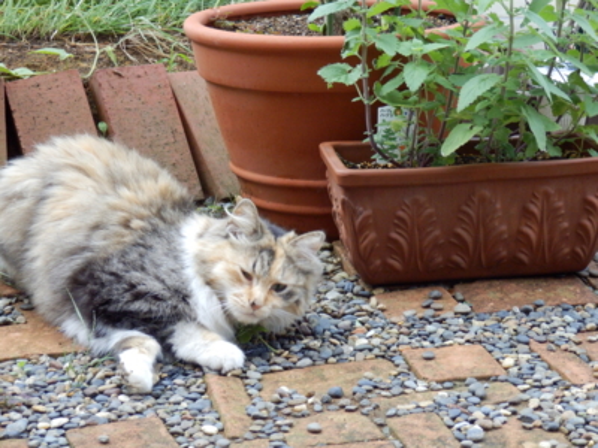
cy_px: 224
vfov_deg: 16.8
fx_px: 1520
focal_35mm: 88
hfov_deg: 22.3
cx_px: 299
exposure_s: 1/125
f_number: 4.8
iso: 500
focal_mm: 15.8
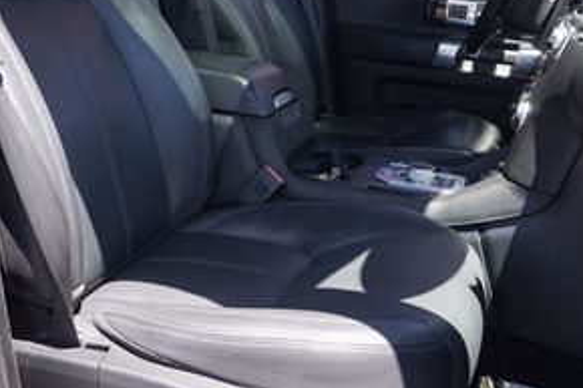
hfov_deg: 37.3
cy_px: 62
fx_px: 858
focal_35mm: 53
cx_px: 223
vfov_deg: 24.9
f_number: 4
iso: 125
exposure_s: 1/160
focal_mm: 16
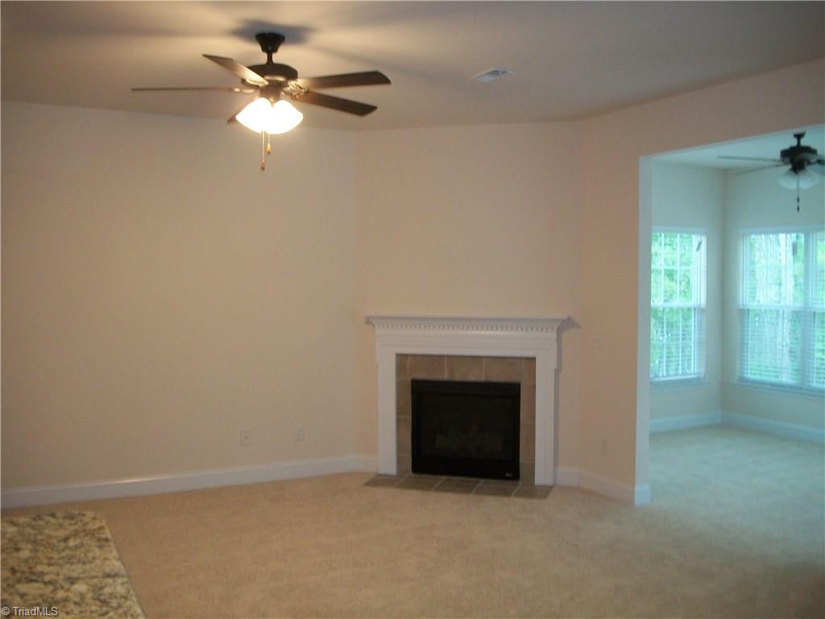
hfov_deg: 56.8
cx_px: 412
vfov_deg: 44.2
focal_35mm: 32
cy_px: 310
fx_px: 763
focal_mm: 5.7
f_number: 2.9
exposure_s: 1/30
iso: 160
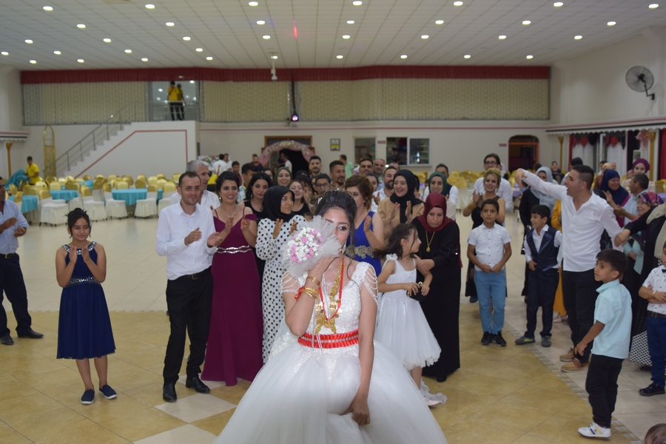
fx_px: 666
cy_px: 222
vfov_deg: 36.9
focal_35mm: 36
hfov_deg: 53.1
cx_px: 333
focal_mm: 24
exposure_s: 1/125
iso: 360
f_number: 2.8
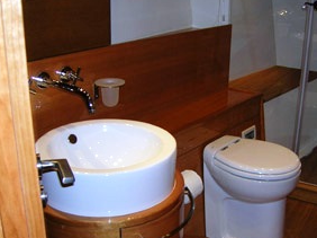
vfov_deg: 30.7
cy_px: 149
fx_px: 430
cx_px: 182
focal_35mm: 47
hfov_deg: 40.4
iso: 50
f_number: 2.9
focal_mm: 5.7
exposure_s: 1/60.1
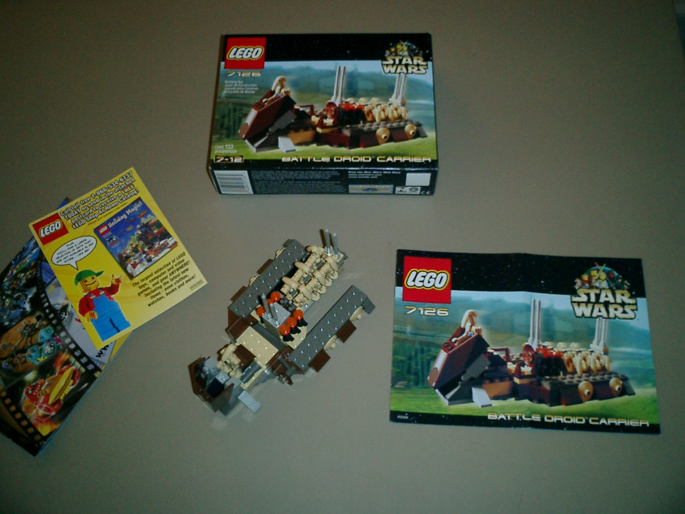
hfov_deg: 51.4
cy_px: 257
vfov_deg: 39.7
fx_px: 712
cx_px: 342
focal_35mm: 36
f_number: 3.2
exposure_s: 1/30
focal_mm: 7.5
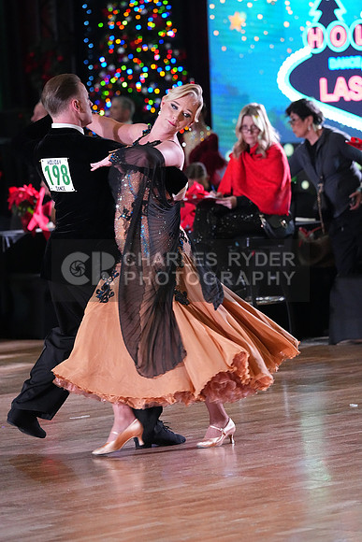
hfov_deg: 6.9
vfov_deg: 10.3
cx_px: 181
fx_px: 3015
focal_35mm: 200
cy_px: 271
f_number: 5
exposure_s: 1/400
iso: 10000
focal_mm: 200
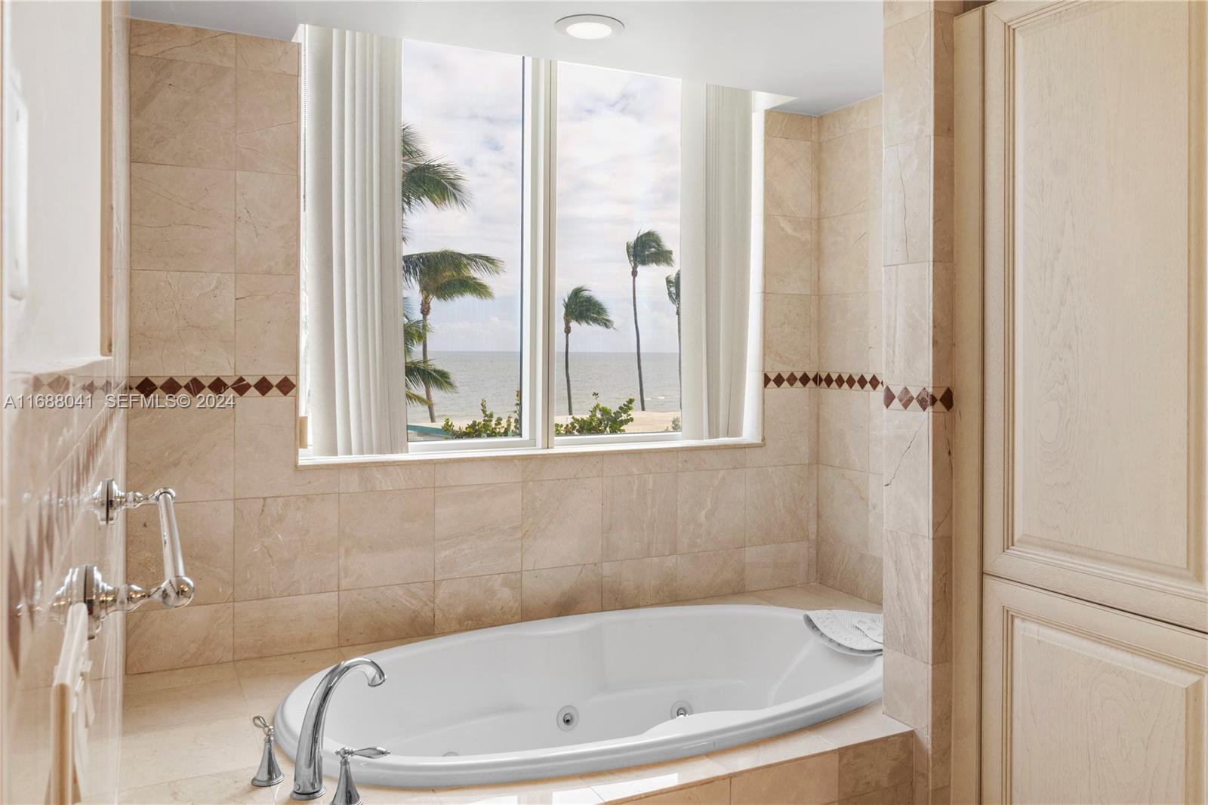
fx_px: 906
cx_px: 604
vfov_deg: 47.9
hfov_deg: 67.4
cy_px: 402
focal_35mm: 27
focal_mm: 18
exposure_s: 1/1.67
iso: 125
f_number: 10
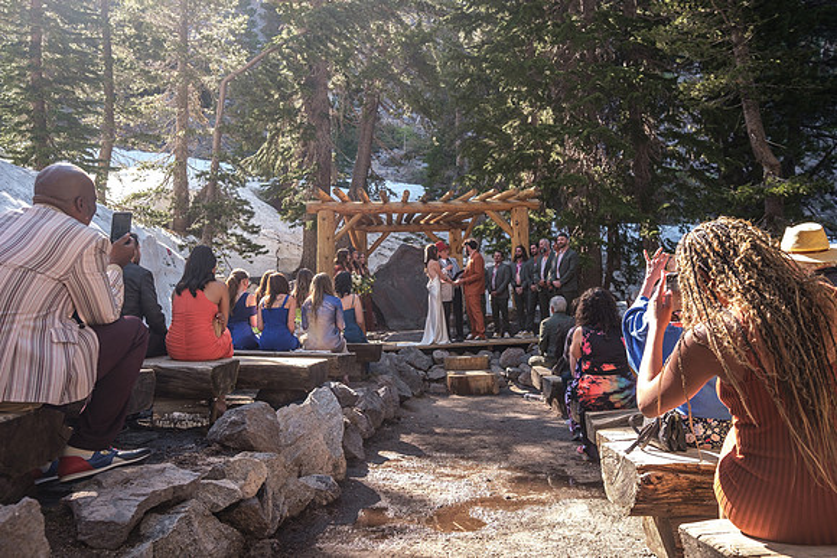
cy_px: 279
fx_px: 628
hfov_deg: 67.4
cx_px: 418
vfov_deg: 48.0
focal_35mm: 27
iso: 250
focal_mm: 18
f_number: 3.2
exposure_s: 1/220
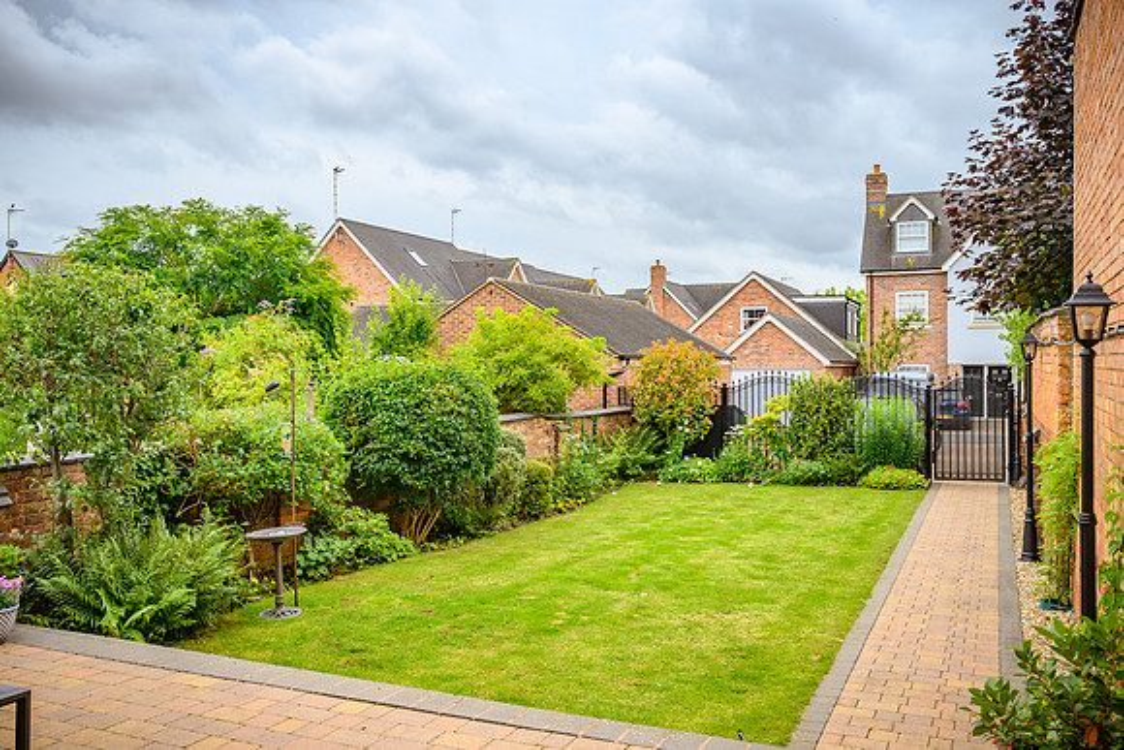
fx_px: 937
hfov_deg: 61.9
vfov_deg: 43.6
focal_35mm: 30
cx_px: 562
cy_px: 375
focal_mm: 30
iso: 100
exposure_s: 1/250
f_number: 7.1
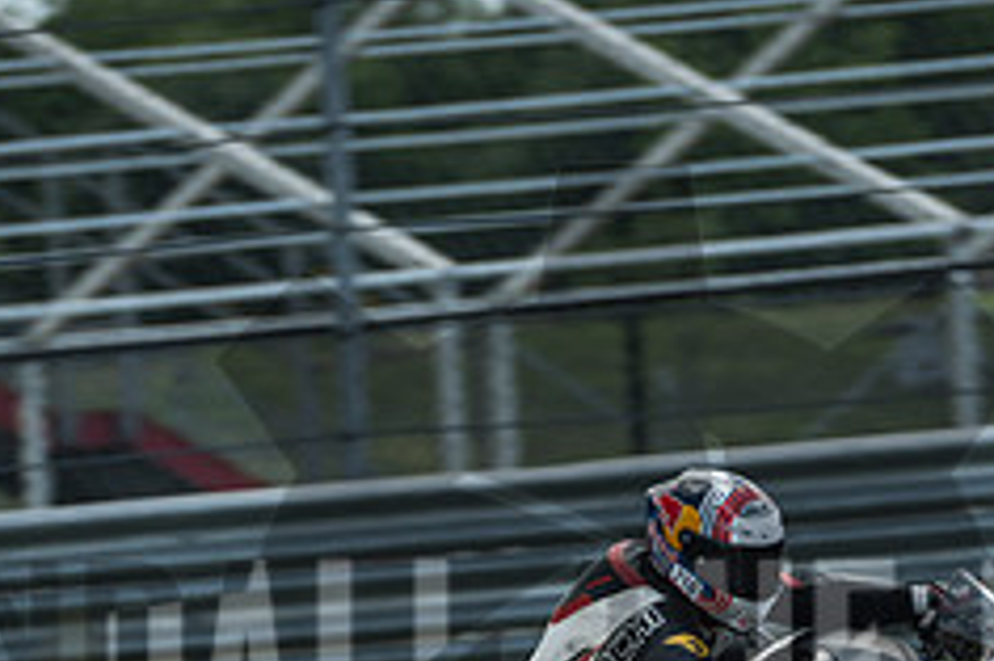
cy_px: 680
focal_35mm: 779
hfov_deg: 2.6
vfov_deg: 1.8
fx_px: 21493
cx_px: 623
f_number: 5
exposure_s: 1/500
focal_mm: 211
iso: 250
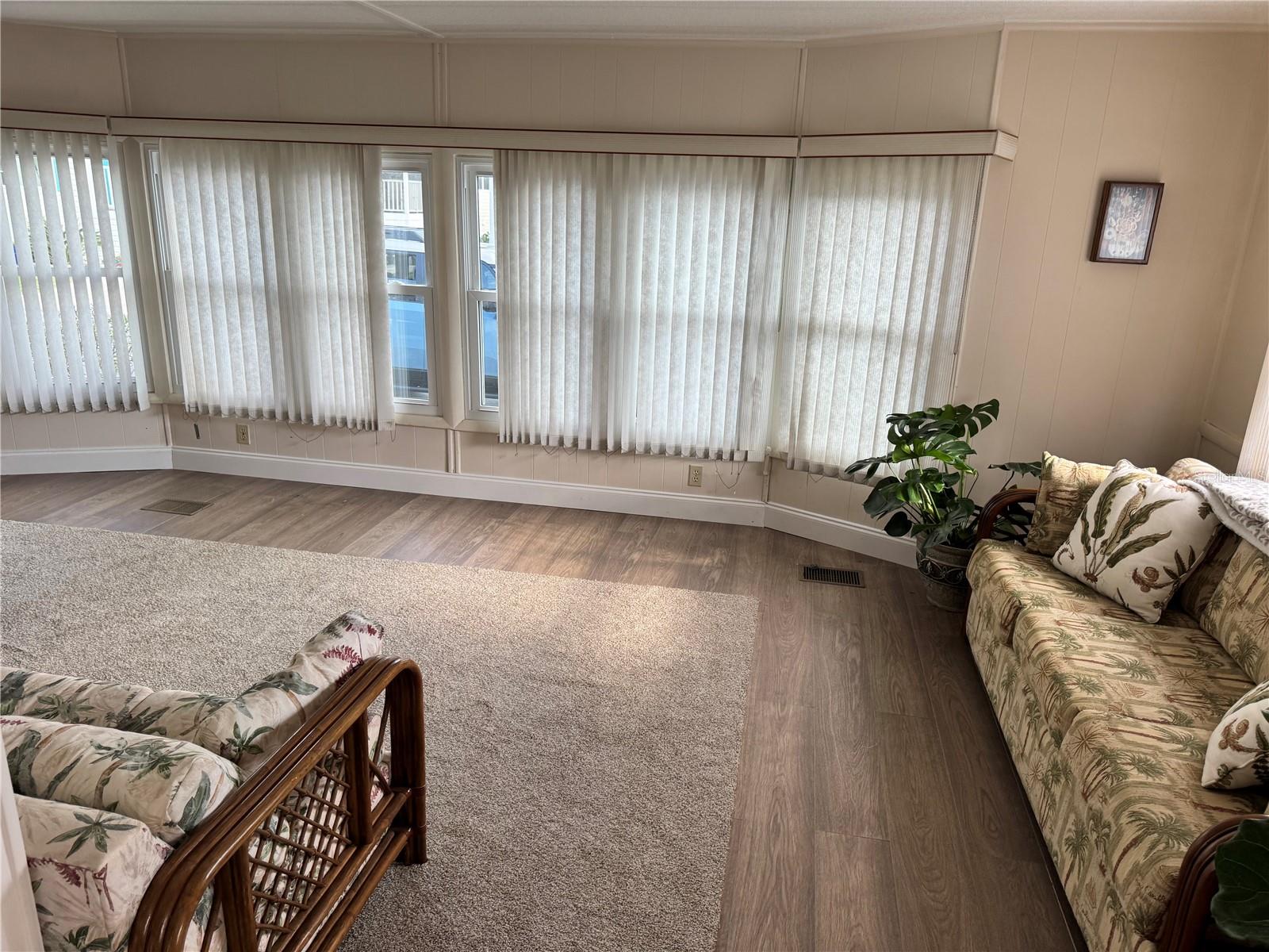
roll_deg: -0.8
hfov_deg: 71.6
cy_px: 476
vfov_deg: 56.8
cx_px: 634
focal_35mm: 24
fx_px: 880
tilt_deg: -17.0
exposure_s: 1/121
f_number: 1.78
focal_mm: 6.76
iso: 100
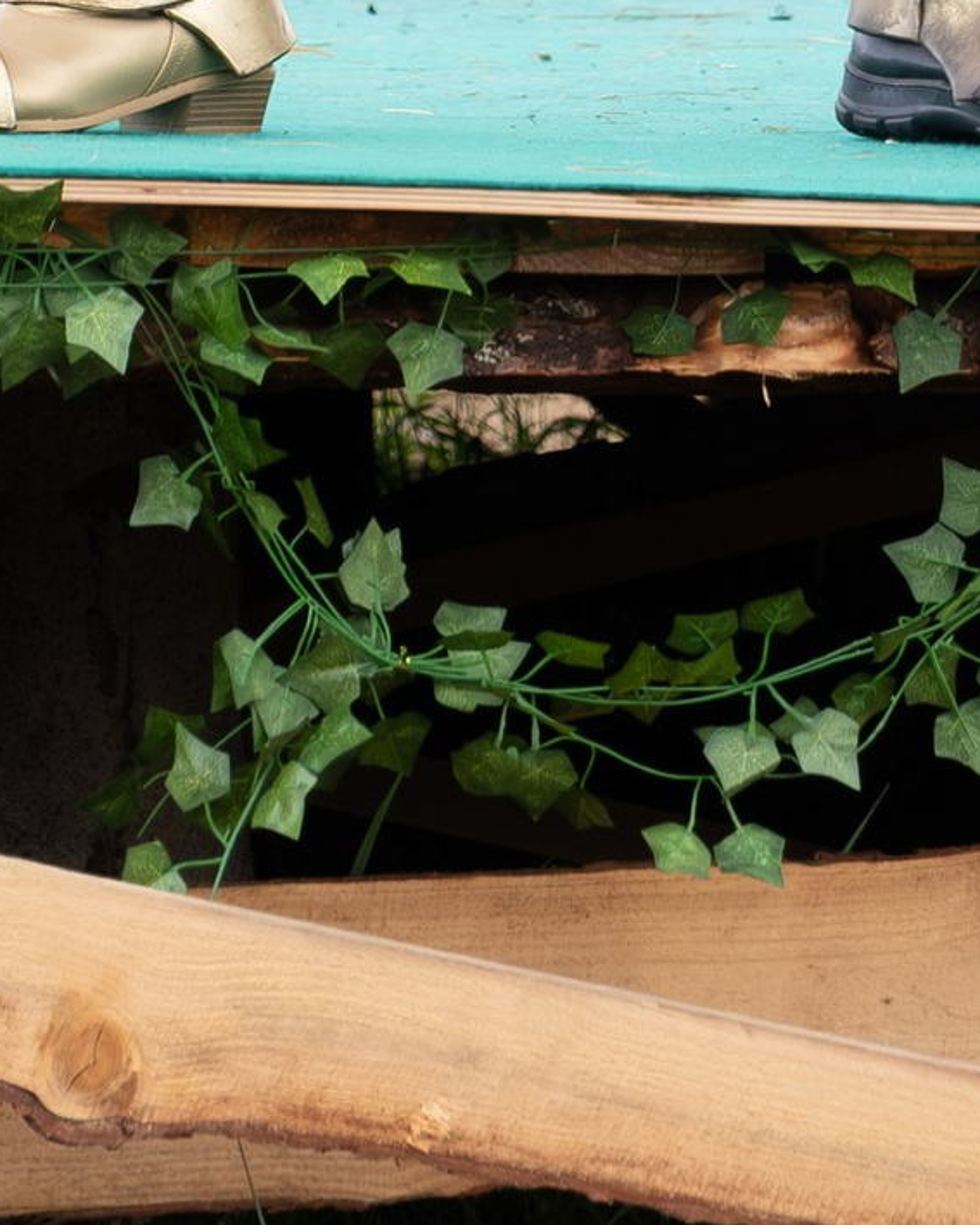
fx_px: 8667
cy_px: -1980
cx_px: 586
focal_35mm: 239
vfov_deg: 7.4
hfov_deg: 6.5
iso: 800
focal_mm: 31.1
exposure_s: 1/640
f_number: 3.6
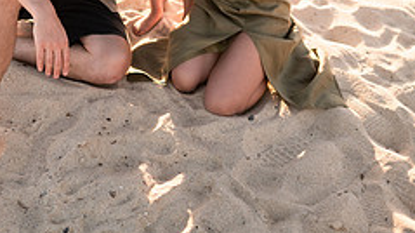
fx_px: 759
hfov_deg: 30.5
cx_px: 160
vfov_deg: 15.8
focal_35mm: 69
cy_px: -132
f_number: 1.8
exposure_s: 1/2500
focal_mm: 35
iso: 100
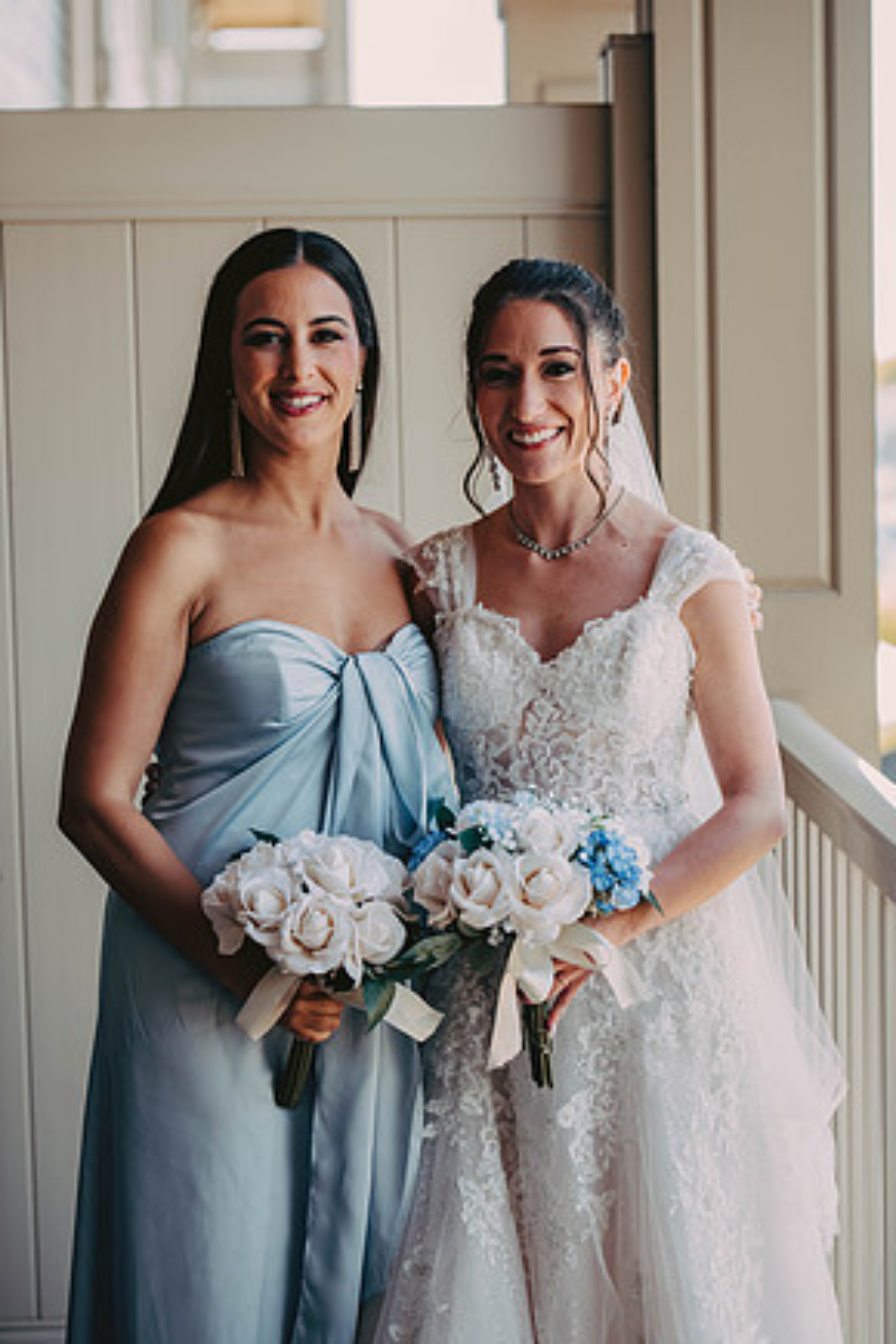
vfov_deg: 21.9
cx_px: 460
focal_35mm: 93
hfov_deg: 14.7
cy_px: 664
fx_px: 3472
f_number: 2.8
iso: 320
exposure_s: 1/320
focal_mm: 90
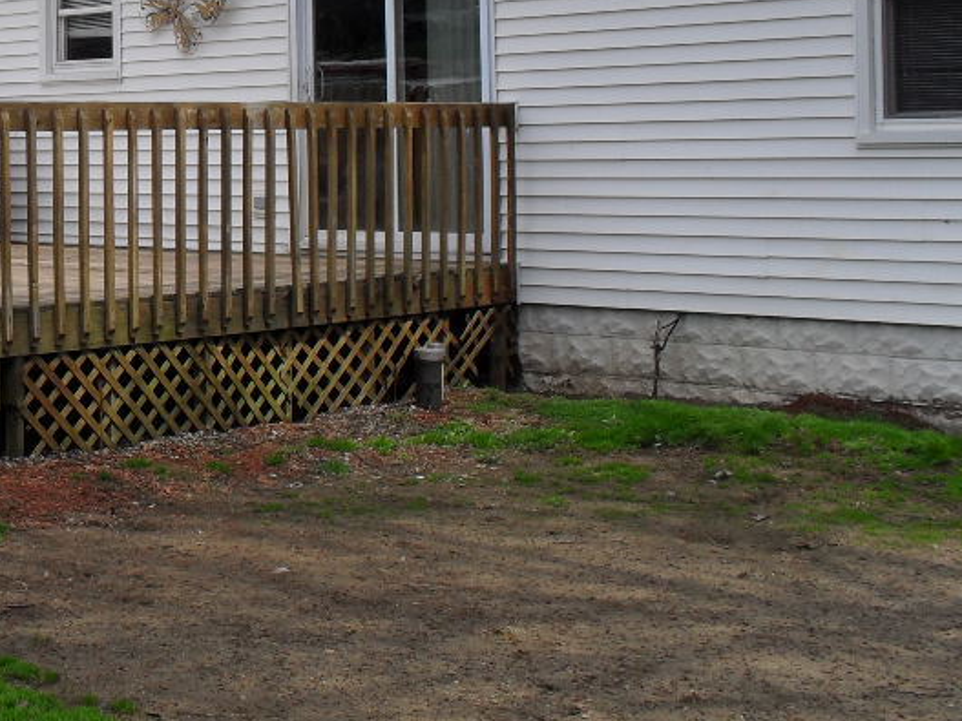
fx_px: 1889
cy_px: 122
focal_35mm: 68
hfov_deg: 27.3
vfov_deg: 21.3
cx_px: 57
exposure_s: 1/180
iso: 100
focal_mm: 6.3
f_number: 8.4
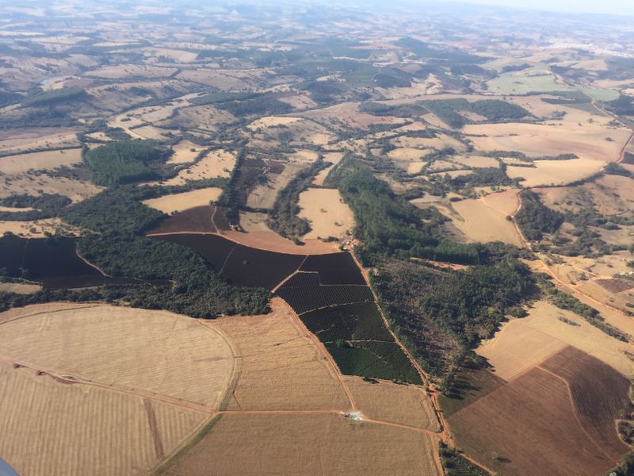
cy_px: 238
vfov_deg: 48.2
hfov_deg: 61.7
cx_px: 317
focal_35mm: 29
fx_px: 531
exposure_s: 1/599
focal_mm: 4.15
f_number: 2.2
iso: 32
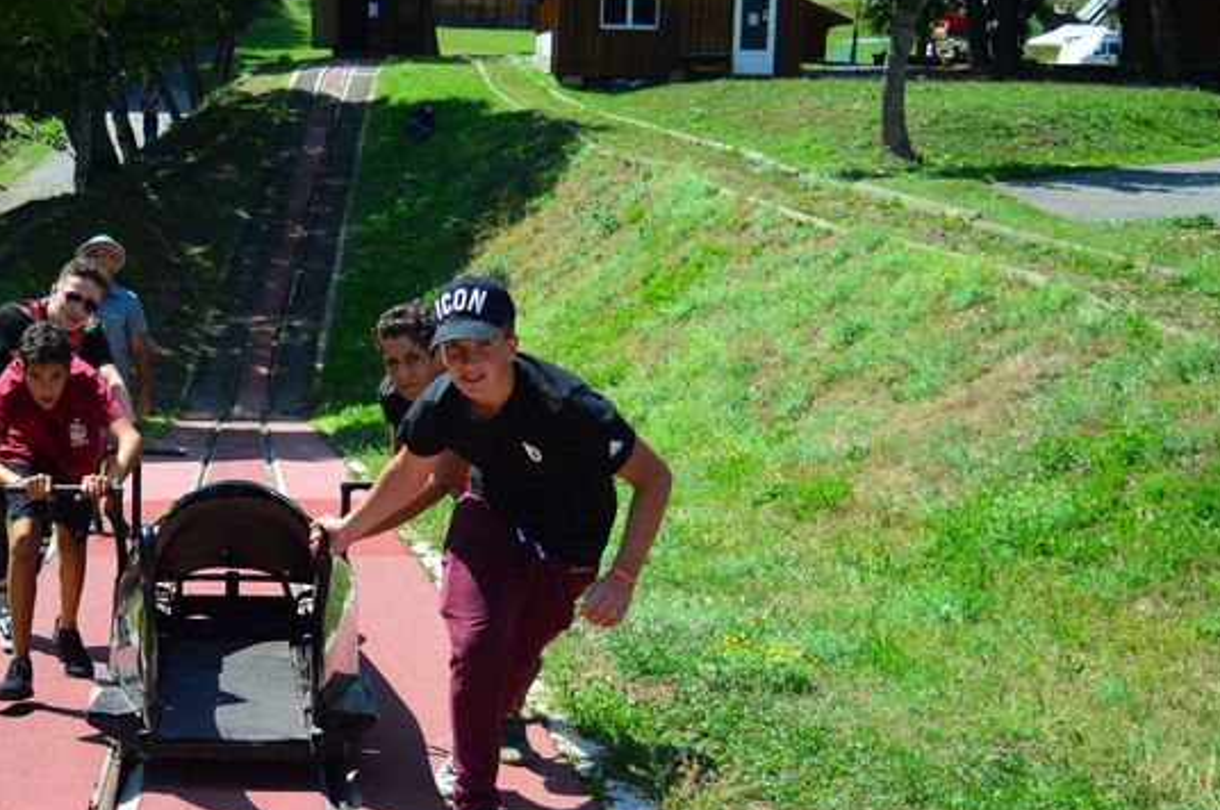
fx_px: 2232
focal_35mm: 66
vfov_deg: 20.5
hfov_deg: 29.9
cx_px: 253
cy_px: 520
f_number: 3.8
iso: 400
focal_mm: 23
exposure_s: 1/3200
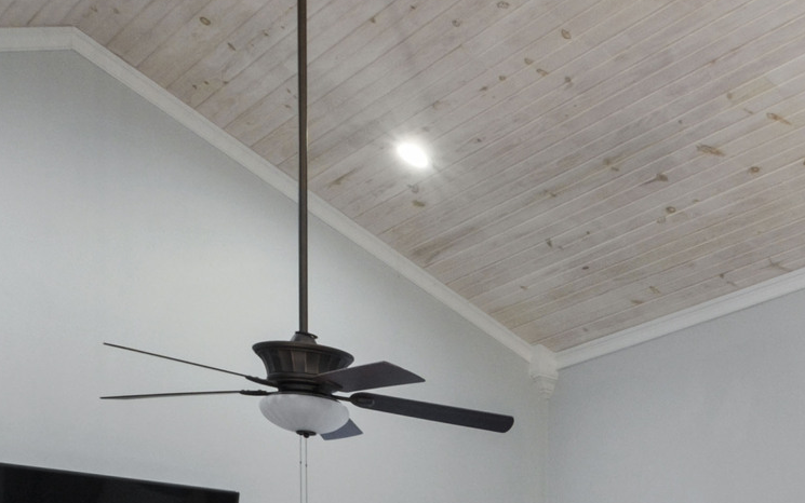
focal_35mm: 63
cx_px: 1109
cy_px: 830
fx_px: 1382
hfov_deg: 26.3
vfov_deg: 17.7
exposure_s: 1/4
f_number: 7.1
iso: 1250
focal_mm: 10
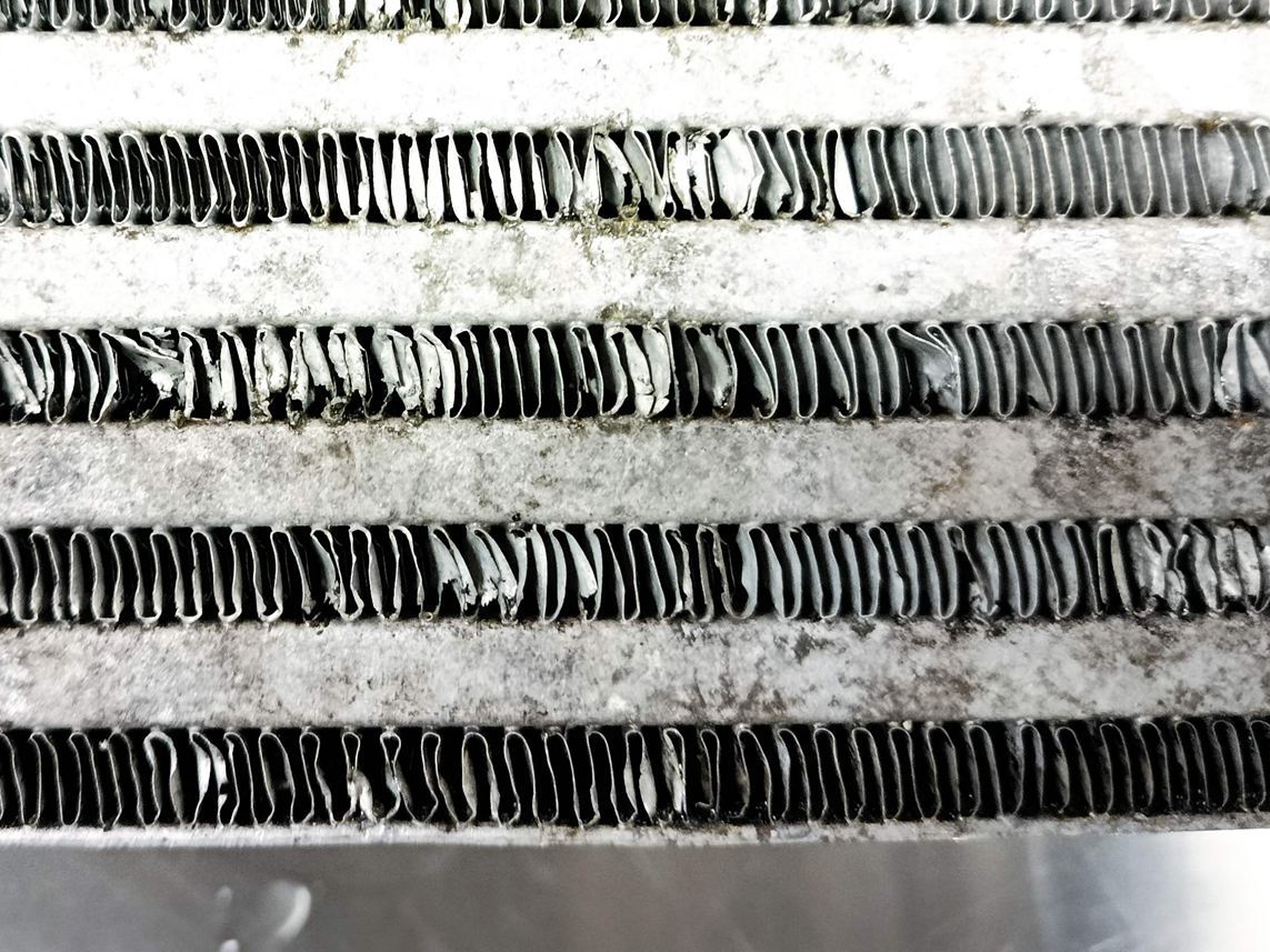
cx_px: 444
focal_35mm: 43
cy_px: 170
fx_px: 1577
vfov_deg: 32.5
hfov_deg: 43.4
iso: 2832
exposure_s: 1/25
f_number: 1.7
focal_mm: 5.24
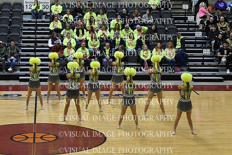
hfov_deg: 19.5
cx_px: 116
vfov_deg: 13.0
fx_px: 677
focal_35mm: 105
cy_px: 78
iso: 4000
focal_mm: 70
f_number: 4
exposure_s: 1/500
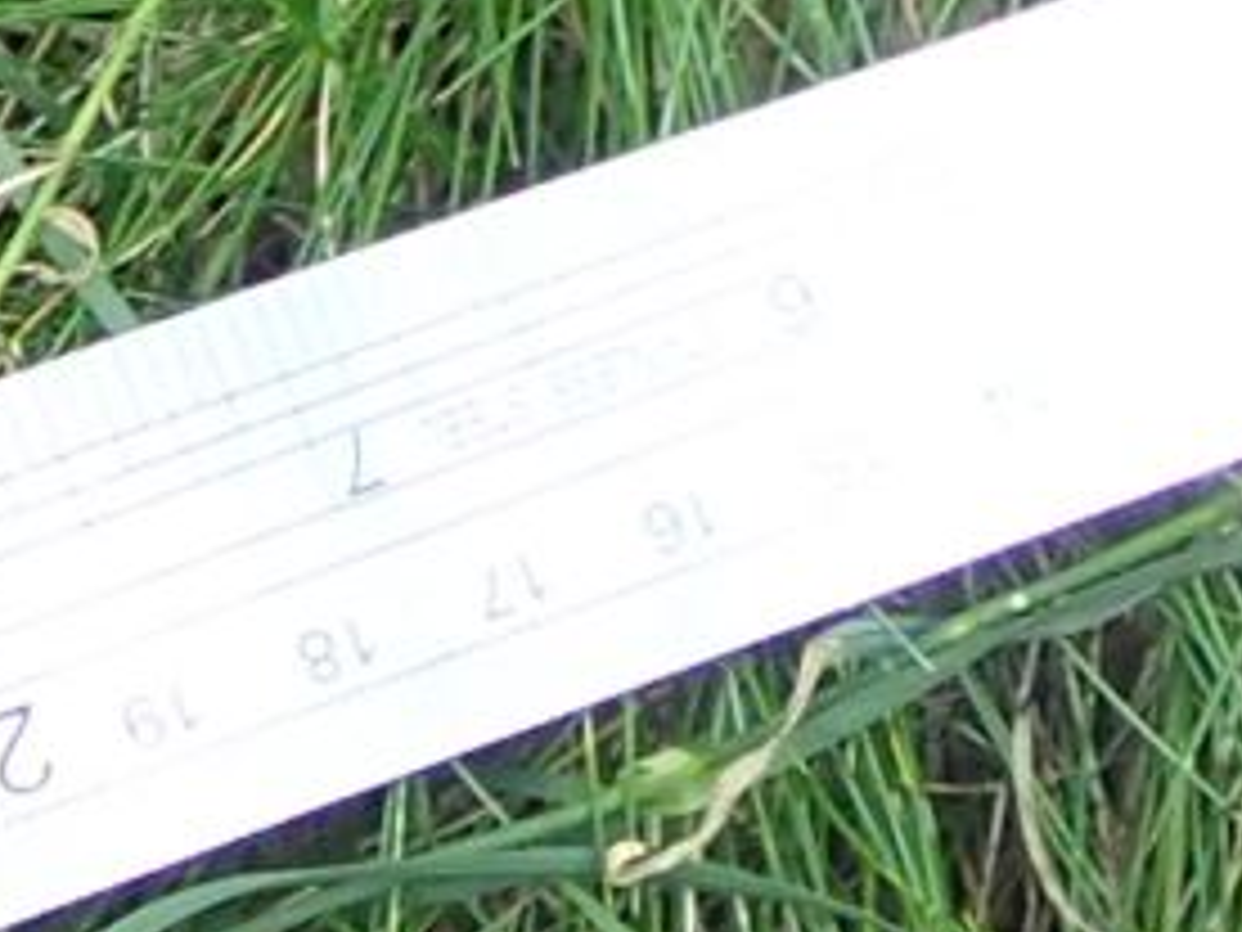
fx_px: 7786
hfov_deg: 8.9
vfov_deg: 6.8
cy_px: 914
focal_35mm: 217
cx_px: -716
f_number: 2.3
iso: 160
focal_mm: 5.5
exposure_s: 1/60
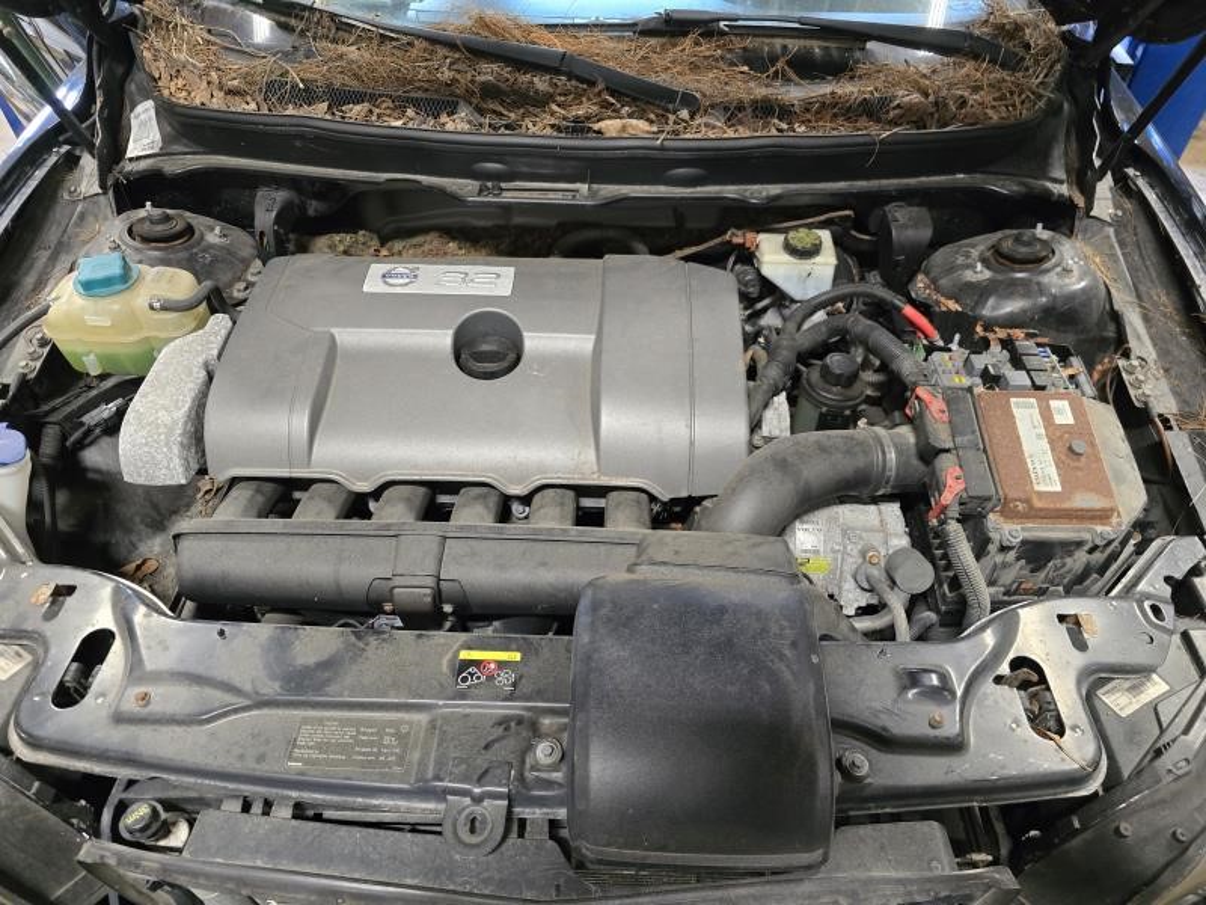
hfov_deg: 73.9
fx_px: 801
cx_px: 603
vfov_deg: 58.9
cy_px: 452
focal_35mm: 23
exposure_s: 1/120
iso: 800
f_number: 1.7
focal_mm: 6.3
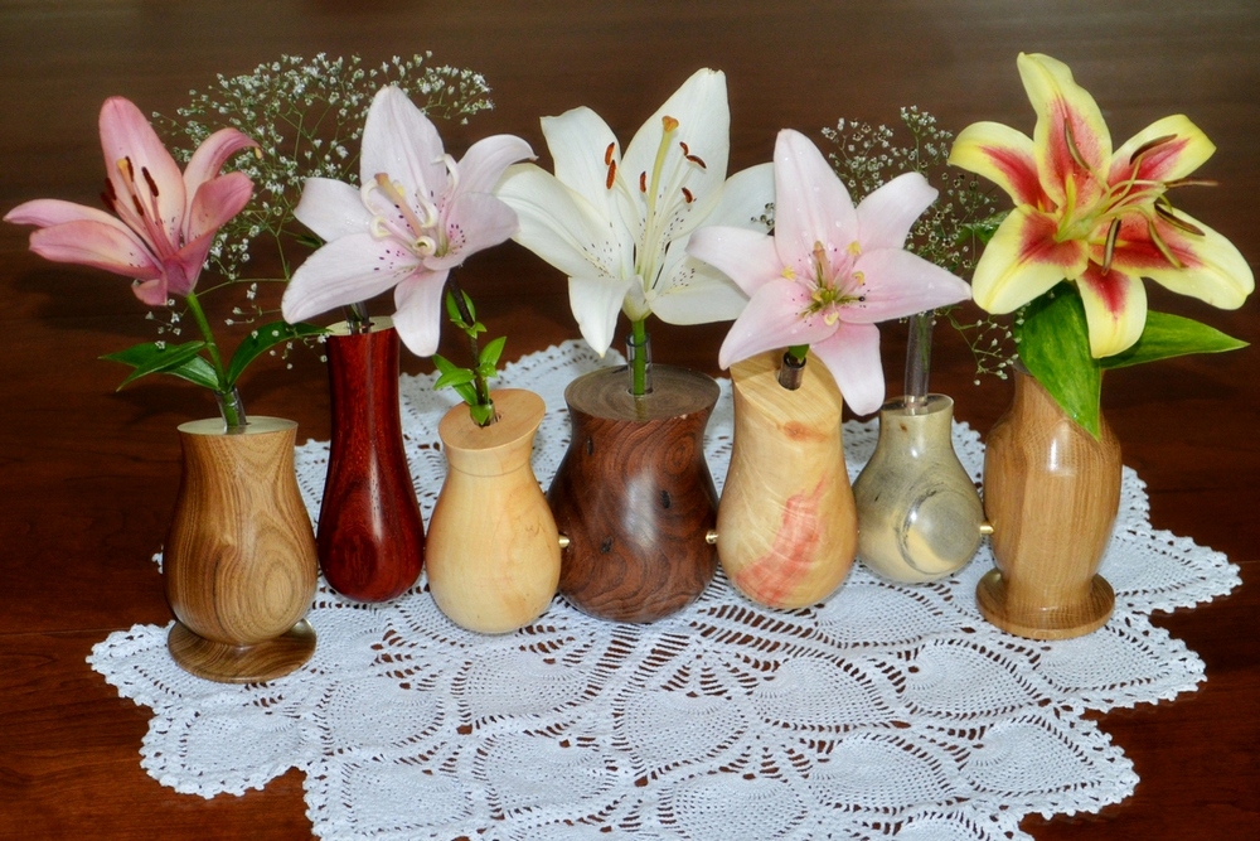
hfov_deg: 31.9
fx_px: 2205
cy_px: 420
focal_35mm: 63
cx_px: 630
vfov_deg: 21.6
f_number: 4.8
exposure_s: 1/60
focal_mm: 42
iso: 800
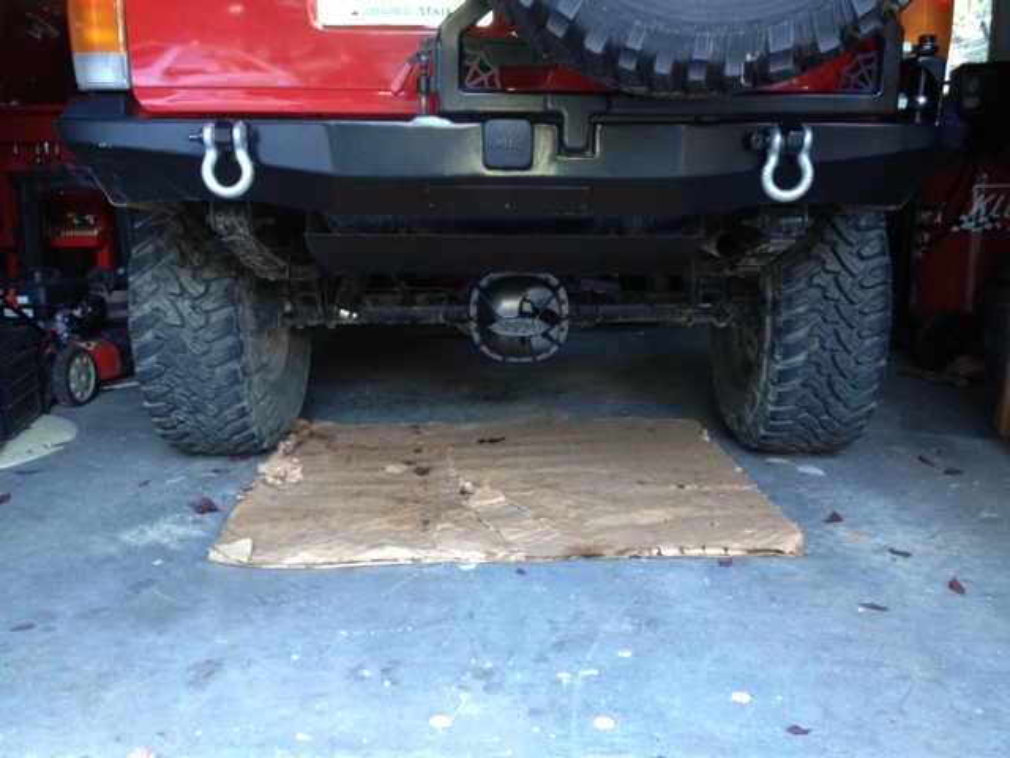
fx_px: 1021
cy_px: 379
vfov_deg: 40.7
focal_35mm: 35
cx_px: 505
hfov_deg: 52.6
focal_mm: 4.28
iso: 125
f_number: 2.4
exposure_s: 1/20
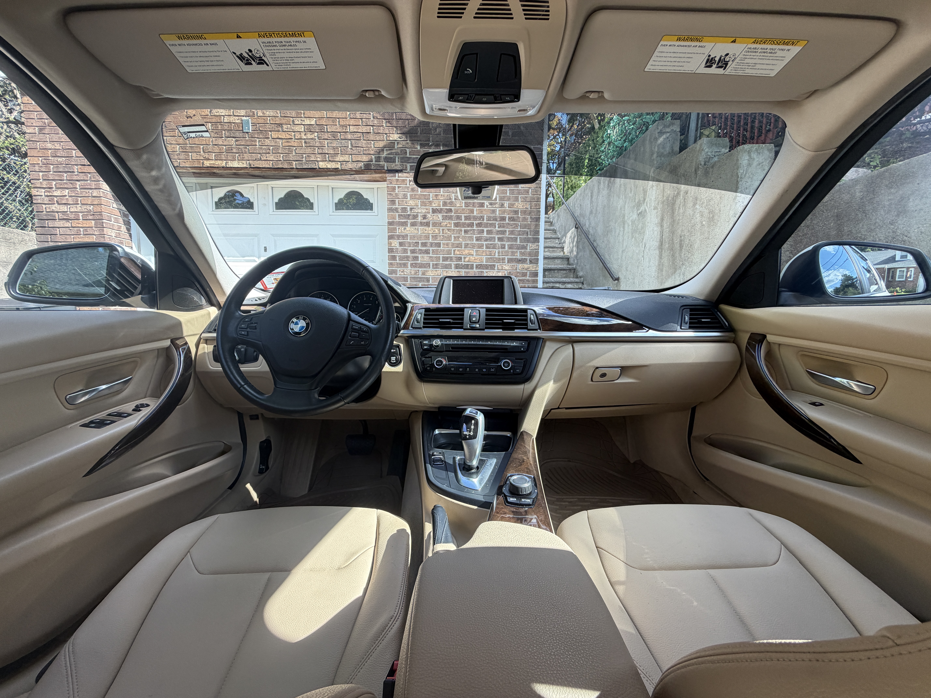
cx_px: 466
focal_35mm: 14
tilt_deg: -5.6
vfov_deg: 85.7
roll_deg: -0.6
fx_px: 377
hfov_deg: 102.1
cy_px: 349
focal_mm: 2.22
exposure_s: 1/121
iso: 80
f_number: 2.2
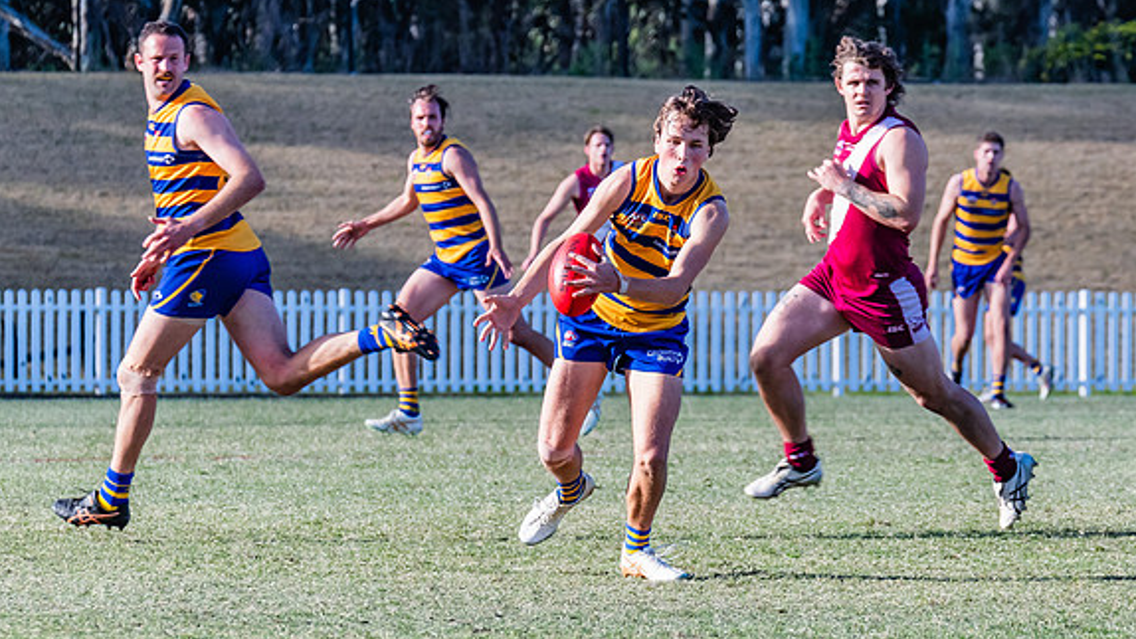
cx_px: 777
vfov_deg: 2.4
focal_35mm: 500
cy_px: 324
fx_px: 15062
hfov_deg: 4.3
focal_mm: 290
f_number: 11
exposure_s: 1/640
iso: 800
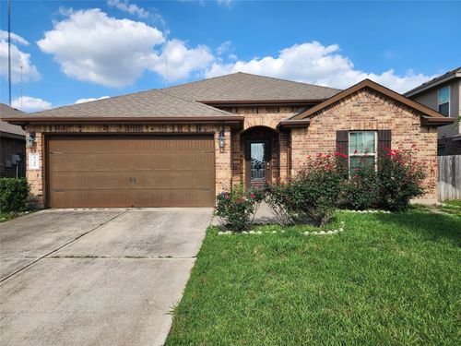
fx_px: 306
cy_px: 173
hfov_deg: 73.9
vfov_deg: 58.9
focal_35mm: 23
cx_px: 230
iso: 12
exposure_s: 1/775
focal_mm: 6.4
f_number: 1.8
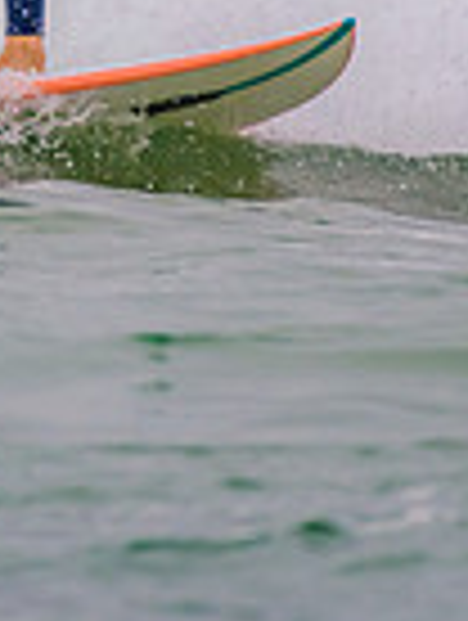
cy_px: -335
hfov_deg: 0.6
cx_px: -124
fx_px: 44514
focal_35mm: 2477
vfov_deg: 0.8
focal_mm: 500
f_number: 5.6
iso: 320
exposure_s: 1/800
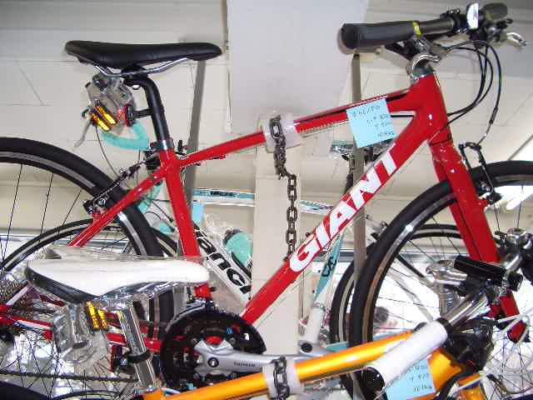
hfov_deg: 52.6
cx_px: 266
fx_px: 539
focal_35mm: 35
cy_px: 200
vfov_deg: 40.7
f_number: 2.6
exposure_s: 1/60
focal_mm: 5.8
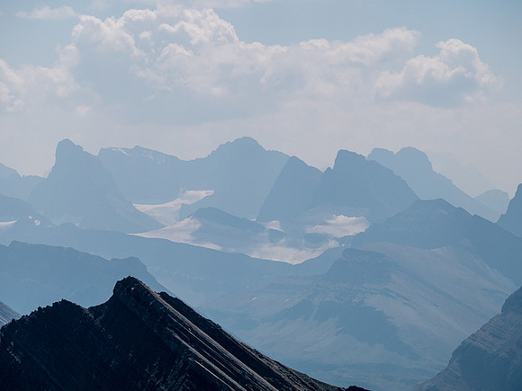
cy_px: 196
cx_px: 261
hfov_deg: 8.2
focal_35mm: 240
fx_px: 3619
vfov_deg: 6.2
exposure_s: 1/1000
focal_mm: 120
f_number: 8
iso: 200
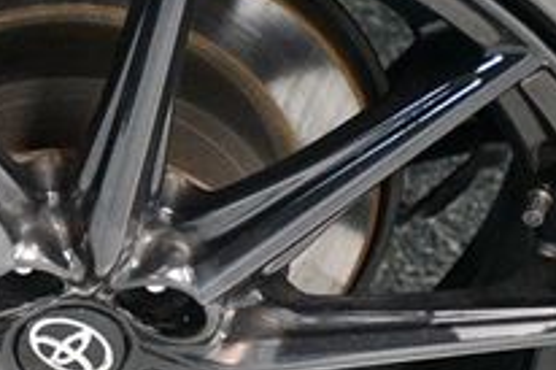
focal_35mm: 177
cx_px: 24
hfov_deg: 11.5
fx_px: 2731
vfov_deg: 7.7
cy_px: 321
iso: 8000
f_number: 4.2
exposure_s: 1/60
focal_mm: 38
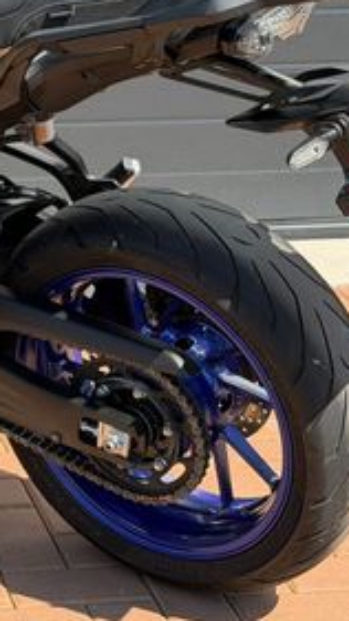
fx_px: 1958
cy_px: 128
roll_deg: -0.2
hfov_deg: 9.9
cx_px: -148
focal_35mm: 119
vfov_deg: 17.9
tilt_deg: -13.1
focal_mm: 6.76
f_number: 1.78
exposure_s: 1/1608
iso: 80
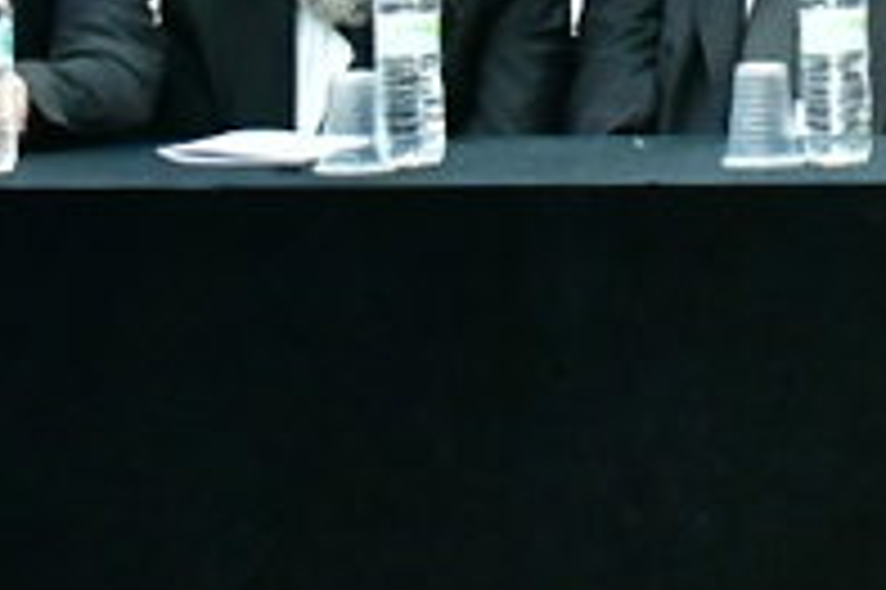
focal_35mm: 313
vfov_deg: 4.4
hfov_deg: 6.5
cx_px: 1165
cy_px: -349
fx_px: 7697
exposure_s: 1/200
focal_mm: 44
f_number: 5.6
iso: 4000
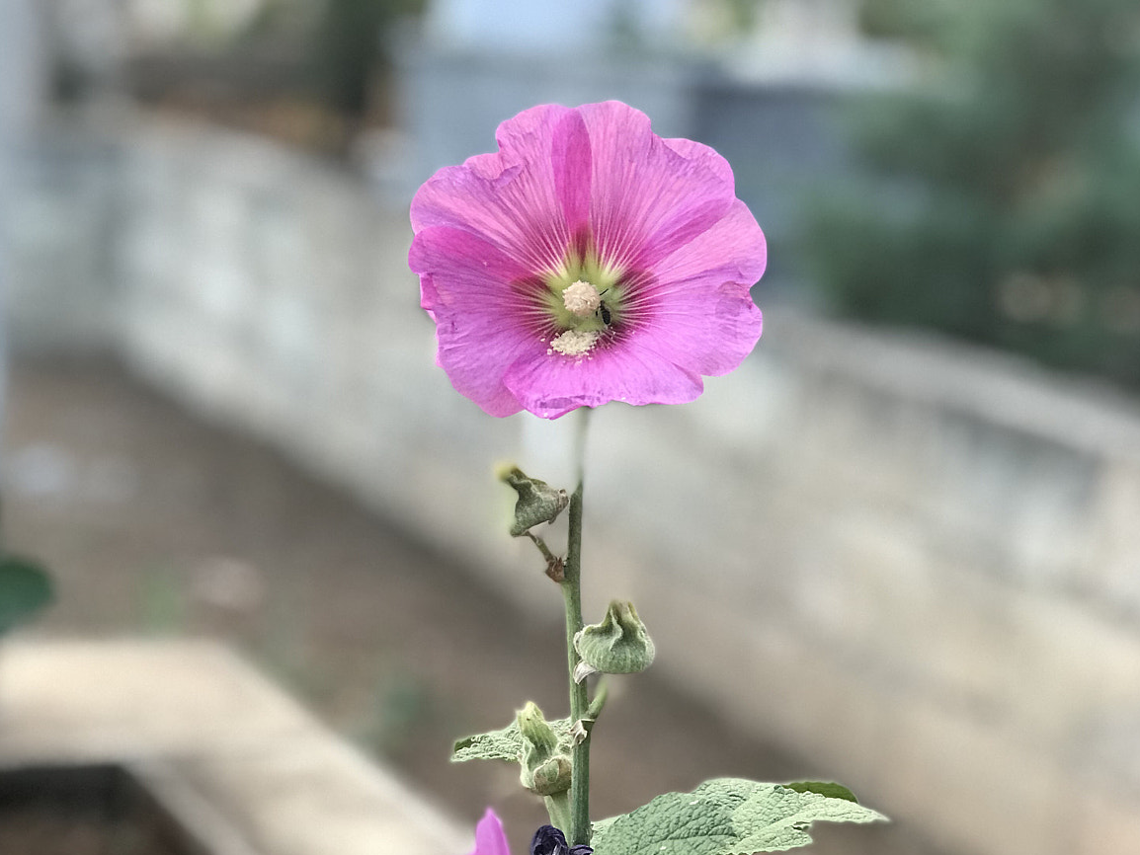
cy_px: 474
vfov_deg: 18.7
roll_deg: -4.5
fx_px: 2602
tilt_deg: -9.6
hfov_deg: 24.7
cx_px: 576
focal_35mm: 79
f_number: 2.8
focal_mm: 6.6
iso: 80
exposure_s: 1/50
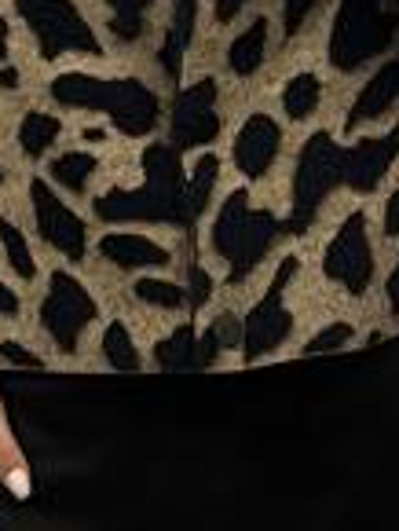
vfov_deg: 14.3
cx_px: 128
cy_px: 104
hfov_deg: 10.8
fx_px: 2102
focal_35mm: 137
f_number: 1.78
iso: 100
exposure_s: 1/100
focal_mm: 6.86
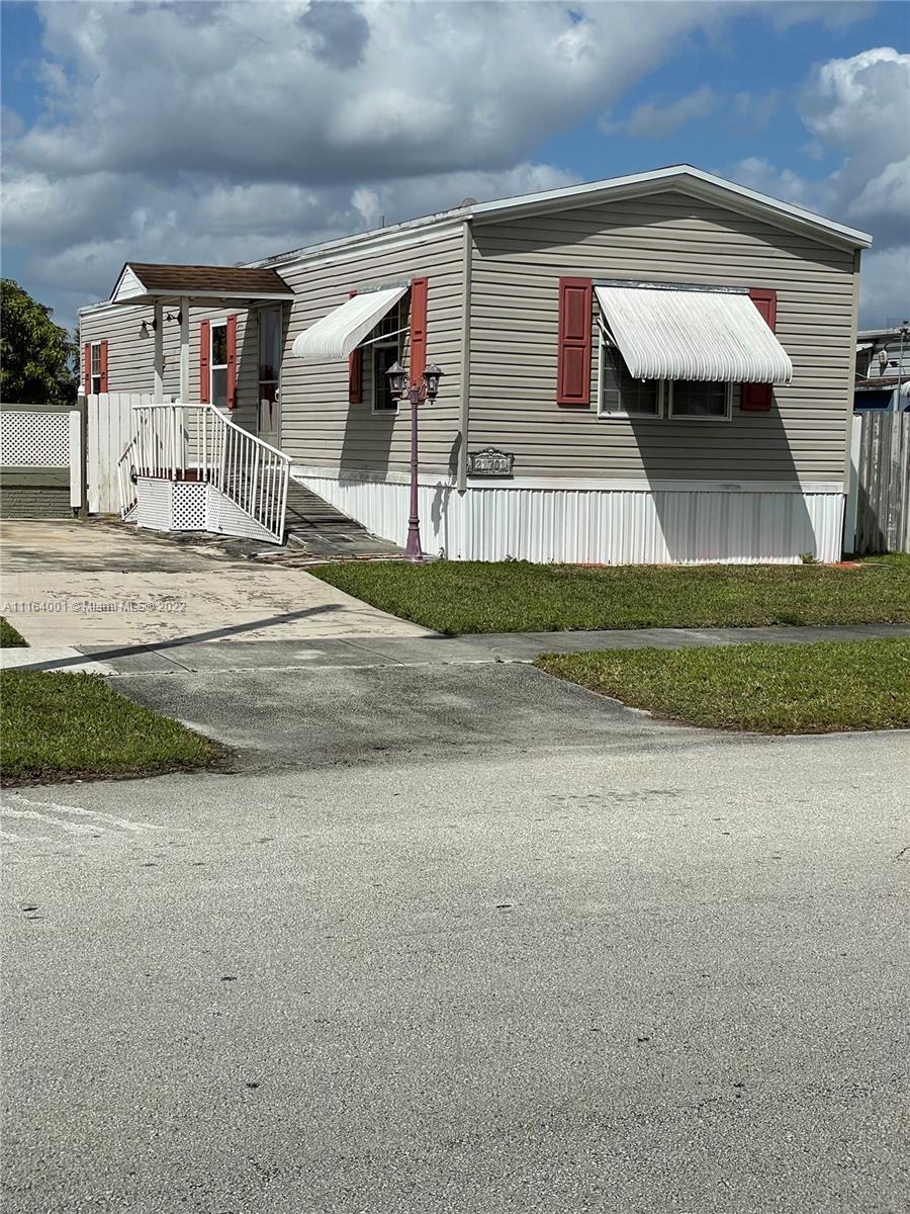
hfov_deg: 28.0
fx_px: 1823
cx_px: 455
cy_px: 607
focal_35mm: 52
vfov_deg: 36.8
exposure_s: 1/4785
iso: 25
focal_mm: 6
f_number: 2
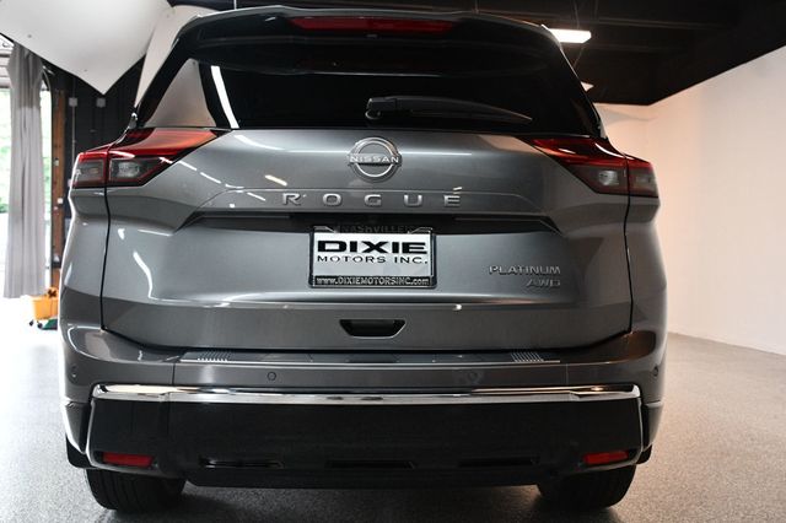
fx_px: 742
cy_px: 262
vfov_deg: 38.8
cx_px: 393
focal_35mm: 34
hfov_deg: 55.8
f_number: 3.8
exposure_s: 1/125
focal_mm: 23
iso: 1600
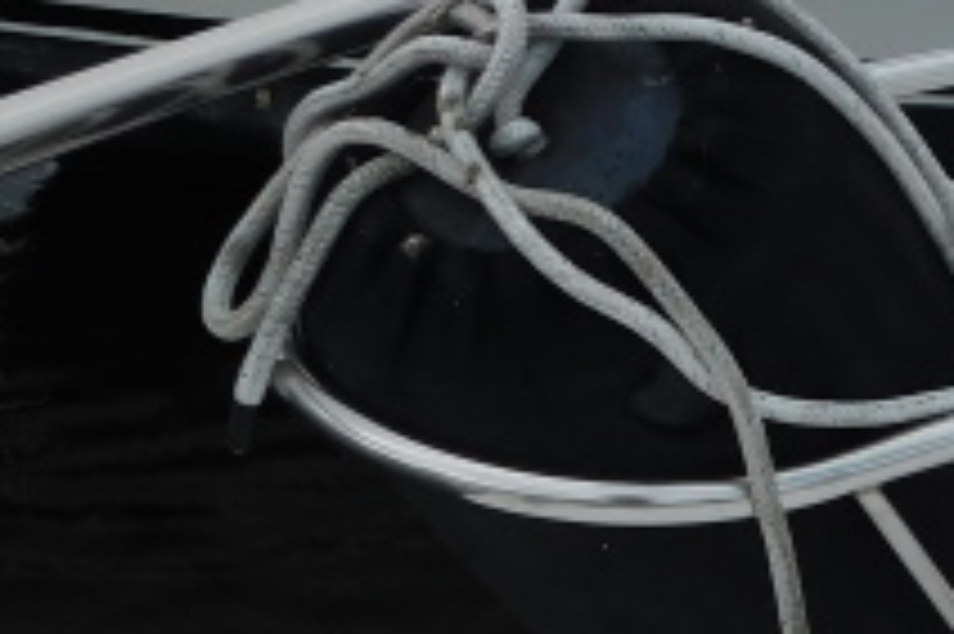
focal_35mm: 118
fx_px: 3124
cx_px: 1557
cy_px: 486
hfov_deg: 15.6
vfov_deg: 11.6
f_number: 6.4
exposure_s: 1/500
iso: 125
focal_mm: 5.3
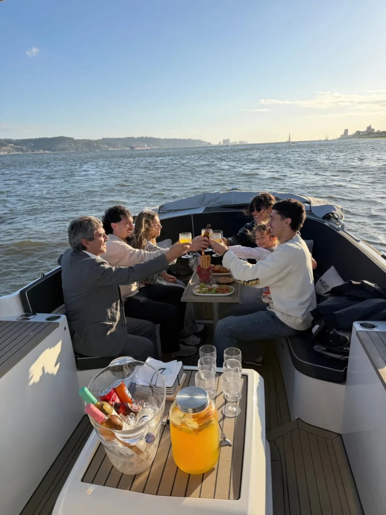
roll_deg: -0.5
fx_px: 357
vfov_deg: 71.6
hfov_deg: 56.8
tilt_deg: -14.3
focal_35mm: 24
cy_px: 258
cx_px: 193
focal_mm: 6.76
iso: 125
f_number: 1.78
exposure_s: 1/4673
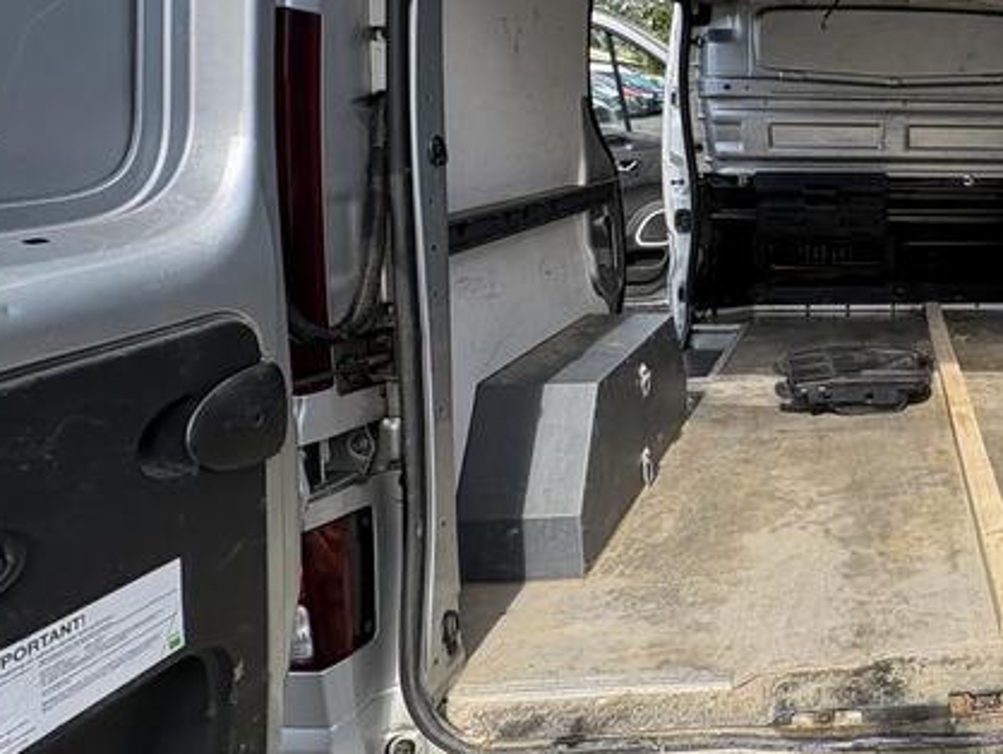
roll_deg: -0.5
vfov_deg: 45.8
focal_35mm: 30
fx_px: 870
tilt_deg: -5.2
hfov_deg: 50.4
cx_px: 967
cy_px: 226
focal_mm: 2.22
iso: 40
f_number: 2.2
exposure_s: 1/329
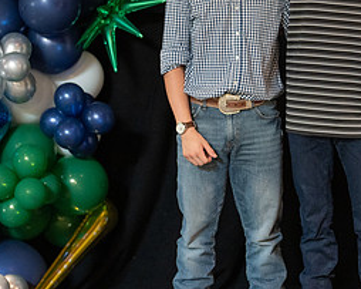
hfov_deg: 14.4
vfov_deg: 11.6
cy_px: 92
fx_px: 1420
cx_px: 294
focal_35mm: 133
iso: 1600
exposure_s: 1/320
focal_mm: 50
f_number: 1.2
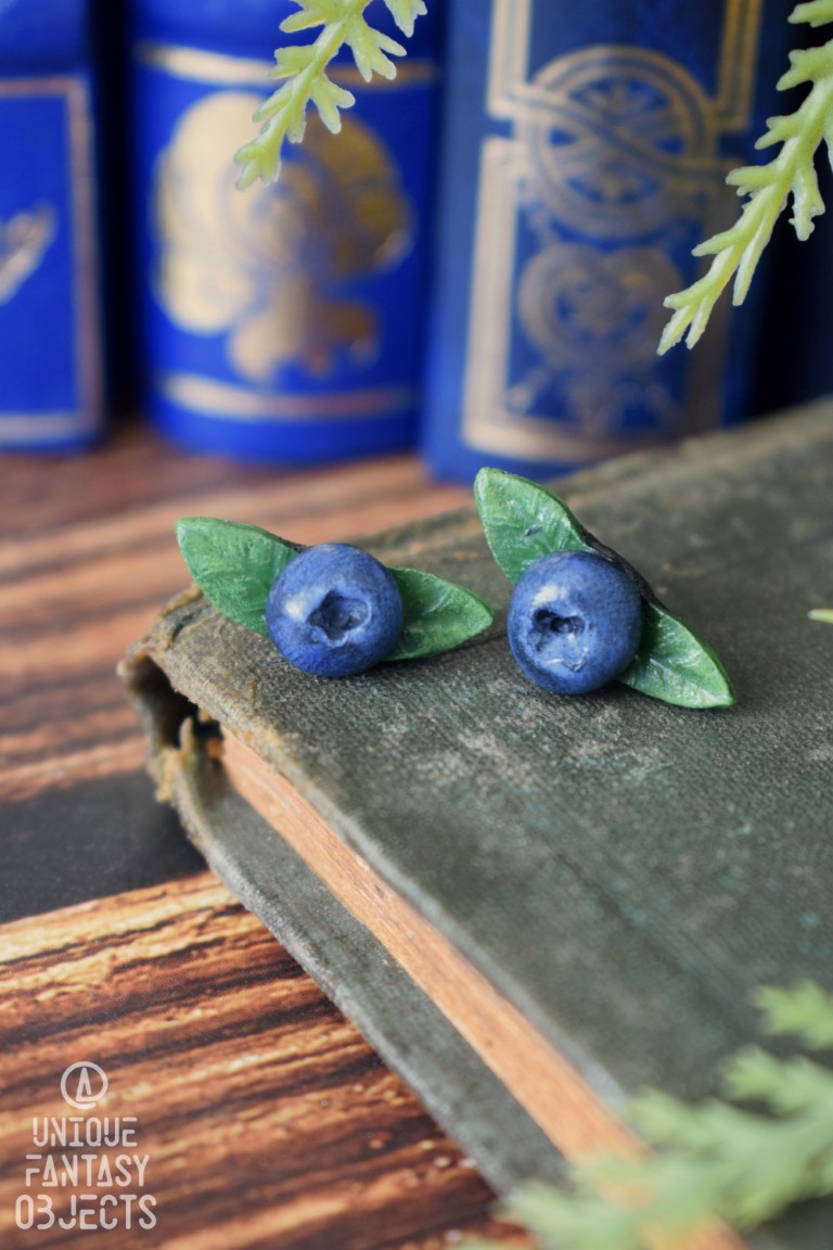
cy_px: 625
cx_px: 416
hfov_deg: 16.6
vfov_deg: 24.6
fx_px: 2863
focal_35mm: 82
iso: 1000
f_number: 5.6
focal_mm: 55
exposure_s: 1/60
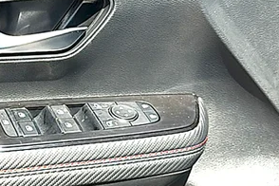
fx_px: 690
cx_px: -20
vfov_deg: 15.3
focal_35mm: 89
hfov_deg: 21.8
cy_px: 74
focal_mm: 6.86
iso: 80
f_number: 1.78
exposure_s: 1/866
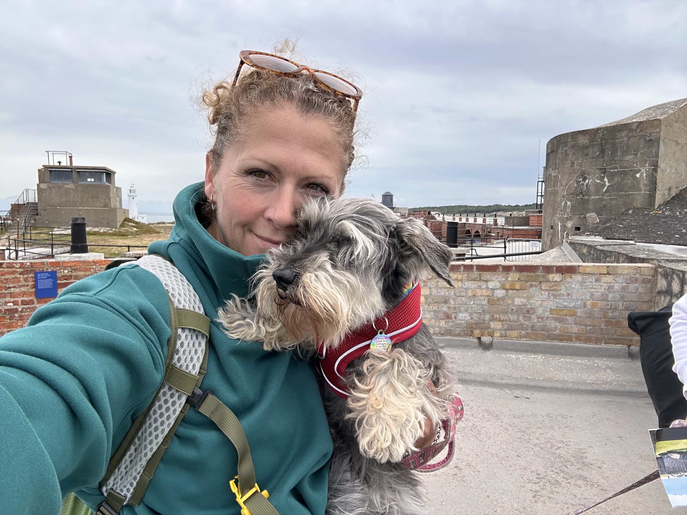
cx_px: 344
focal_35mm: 23
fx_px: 456
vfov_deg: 58.9
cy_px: 258
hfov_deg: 73.9
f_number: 1.9
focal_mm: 2.69
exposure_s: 1/806
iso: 25
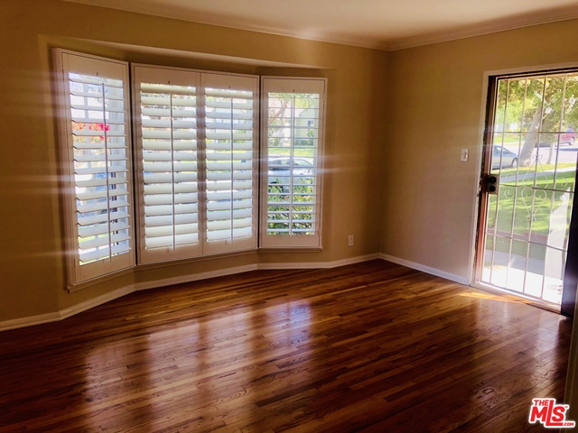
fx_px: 468
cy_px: 216
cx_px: 289
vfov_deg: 49.7
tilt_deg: -8.7
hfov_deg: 63.4
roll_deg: -1.4
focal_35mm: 28
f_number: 1.8
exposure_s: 1/120
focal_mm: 3.99
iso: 32
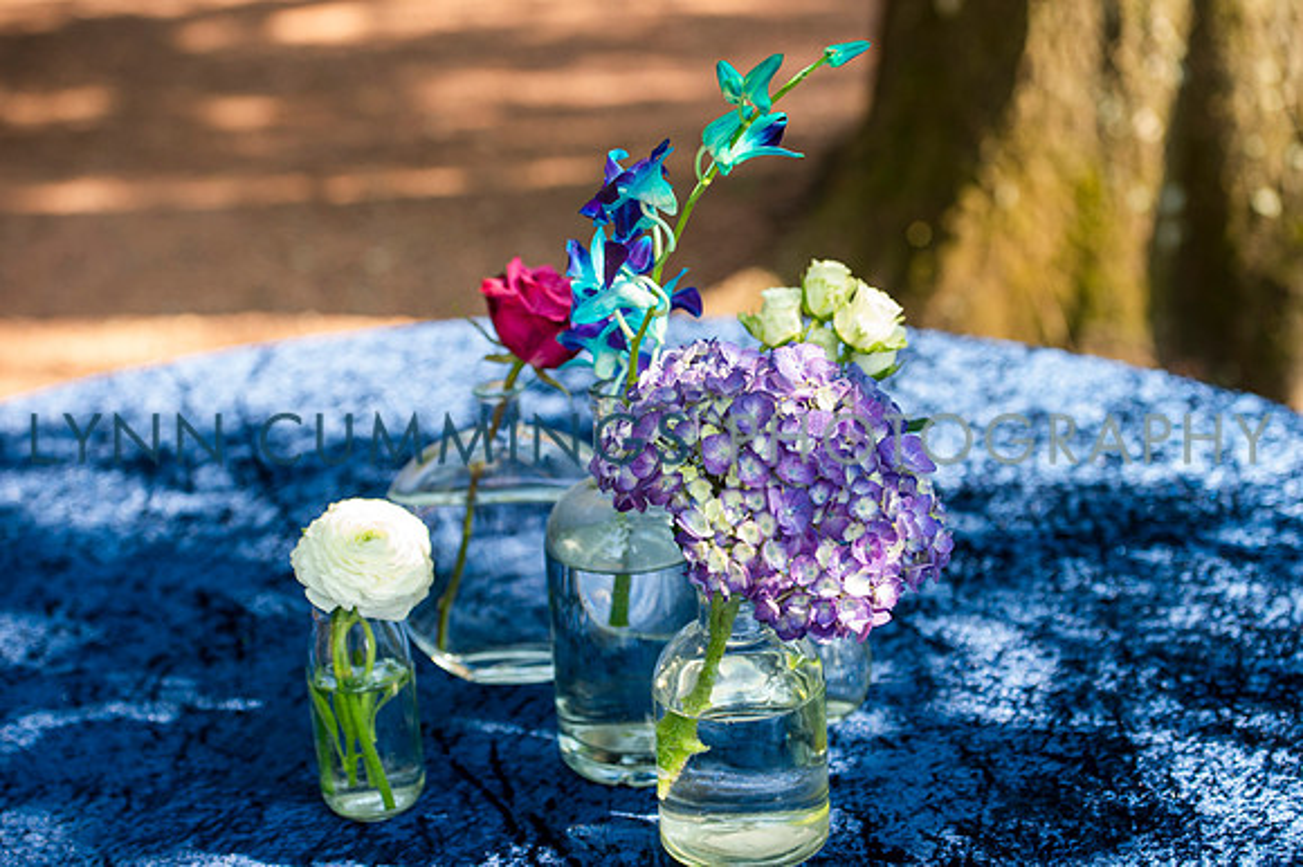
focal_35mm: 70
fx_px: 2532
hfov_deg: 28.9
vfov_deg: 19.4
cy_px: 434
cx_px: 652
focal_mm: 70
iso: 400
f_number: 3.5
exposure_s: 1/320
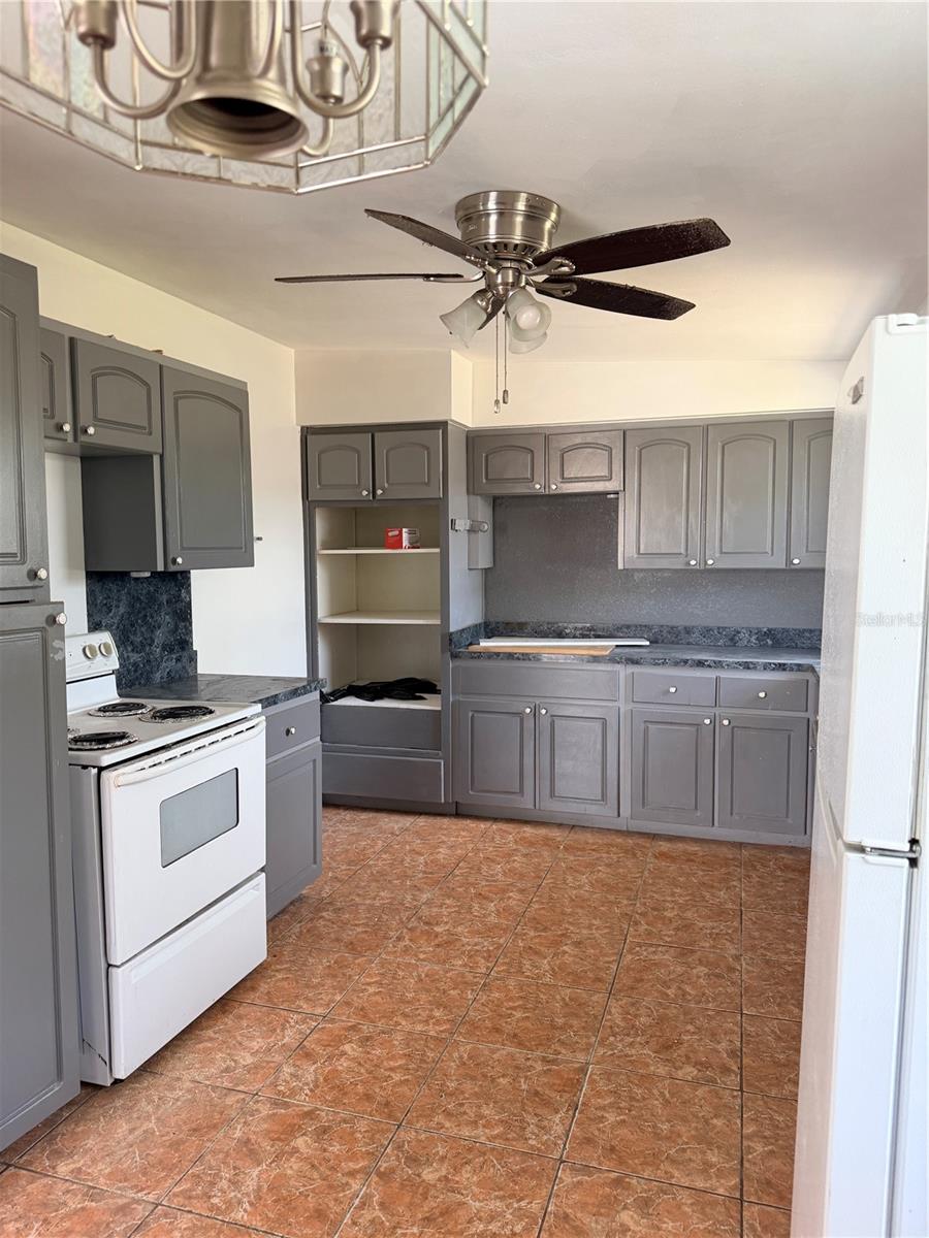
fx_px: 859
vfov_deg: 71.6
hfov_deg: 56.8
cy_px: 619
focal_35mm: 24
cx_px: 464
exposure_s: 1/101
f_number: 1.78
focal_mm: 6.76
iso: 200
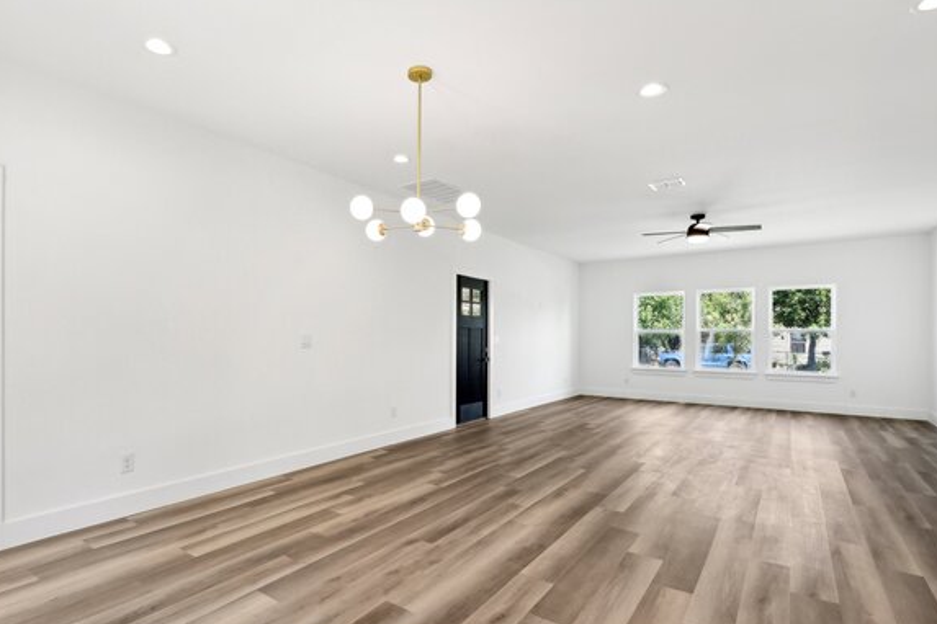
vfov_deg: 64.5
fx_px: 494
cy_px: 337
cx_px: 424
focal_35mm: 19
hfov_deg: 86.7
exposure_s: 1/30
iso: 400
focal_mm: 17
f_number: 8
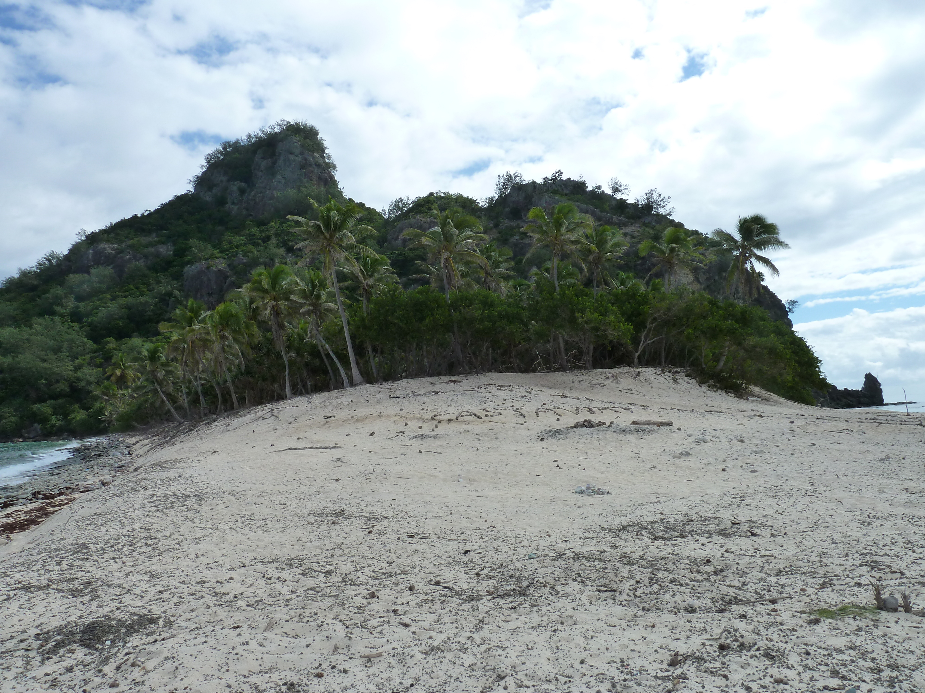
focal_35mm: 25
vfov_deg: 54.9
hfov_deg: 69.4
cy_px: 346
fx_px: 668
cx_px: 462
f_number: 5.6
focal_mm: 4.1
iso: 125
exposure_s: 1/400
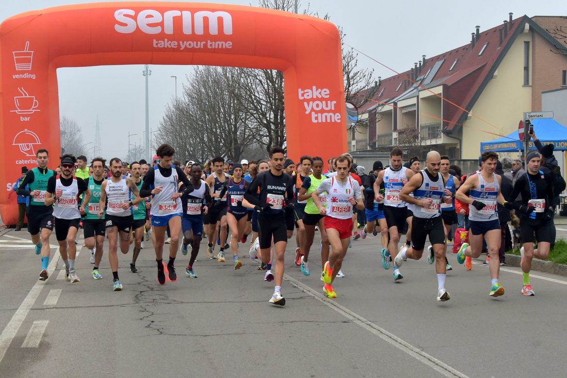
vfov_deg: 30.5
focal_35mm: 44
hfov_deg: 44.5
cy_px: 189
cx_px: 284
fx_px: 693
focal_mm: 44
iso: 1250
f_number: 5.6
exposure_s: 1/750
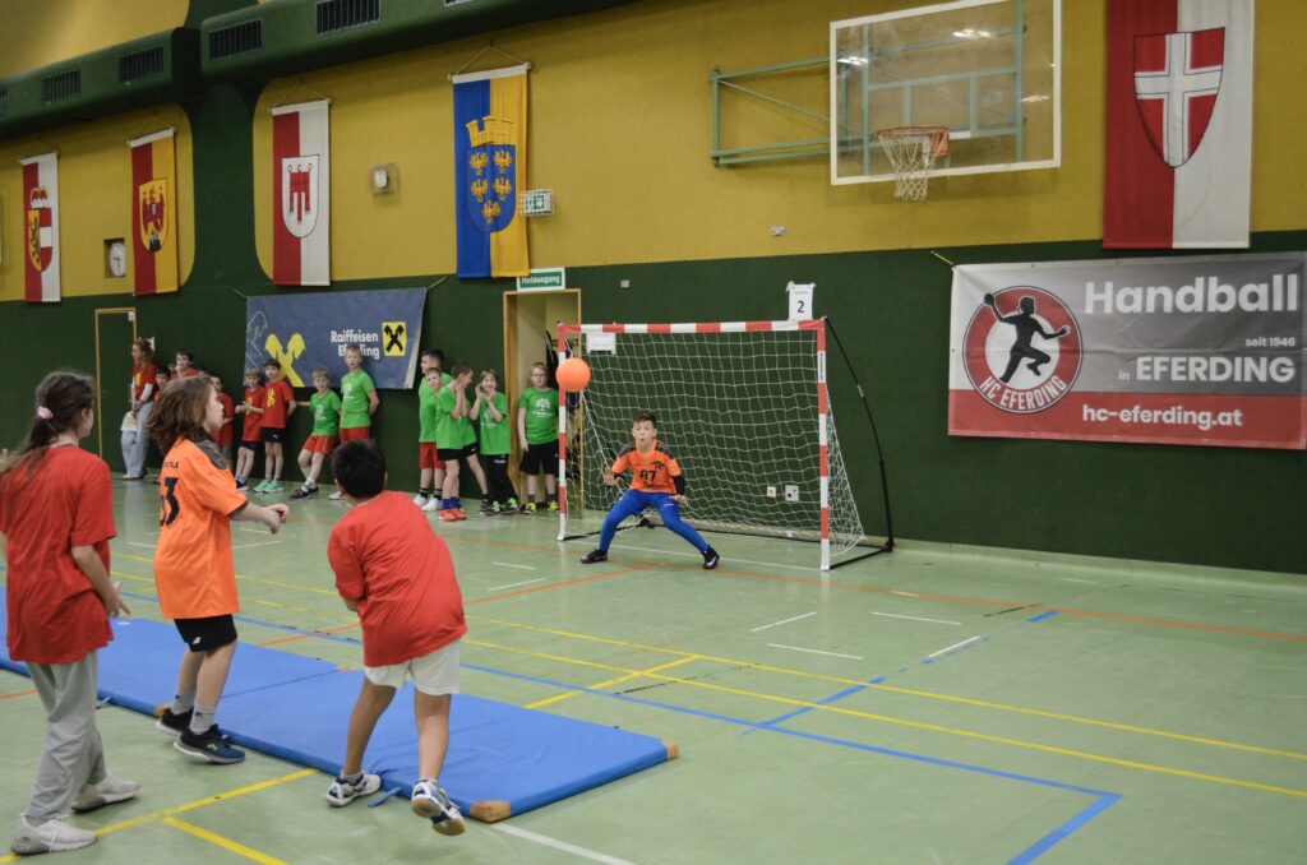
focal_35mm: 36
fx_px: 1304
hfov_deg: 53.2
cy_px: 432
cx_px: 654
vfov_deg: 36.7
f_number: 4
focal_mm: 24
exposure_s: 1/400
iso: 1600
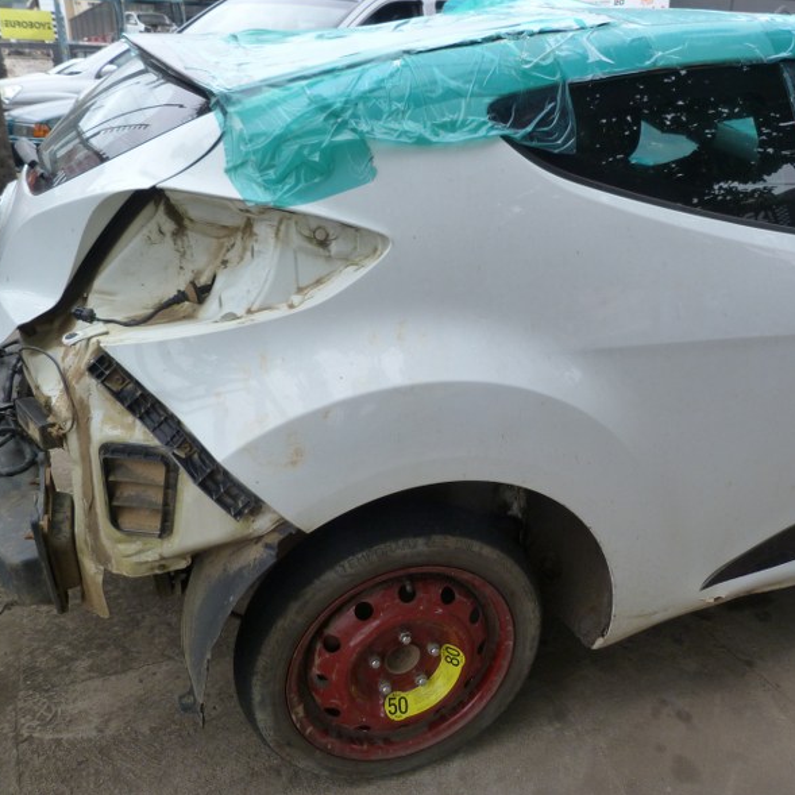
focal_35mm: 30
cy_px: 394
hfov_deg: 53.6
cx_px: 487
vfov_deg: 54.0
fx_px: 780
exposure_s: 1/100
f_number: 3.6
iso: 125
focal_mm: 4.5
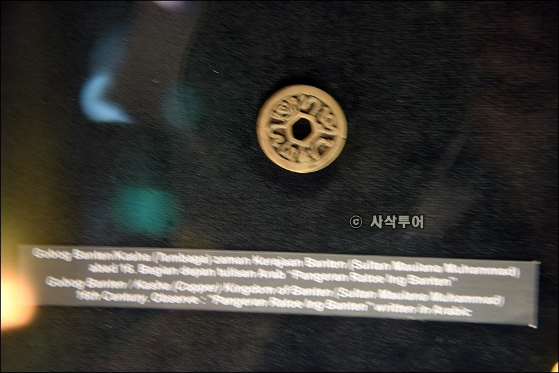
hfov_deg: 39.6
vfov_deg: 27.0
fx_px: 777
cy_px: 186
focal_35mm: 50
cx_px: 280
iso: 1000
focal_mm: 50
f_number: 2.8
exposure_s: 1/10
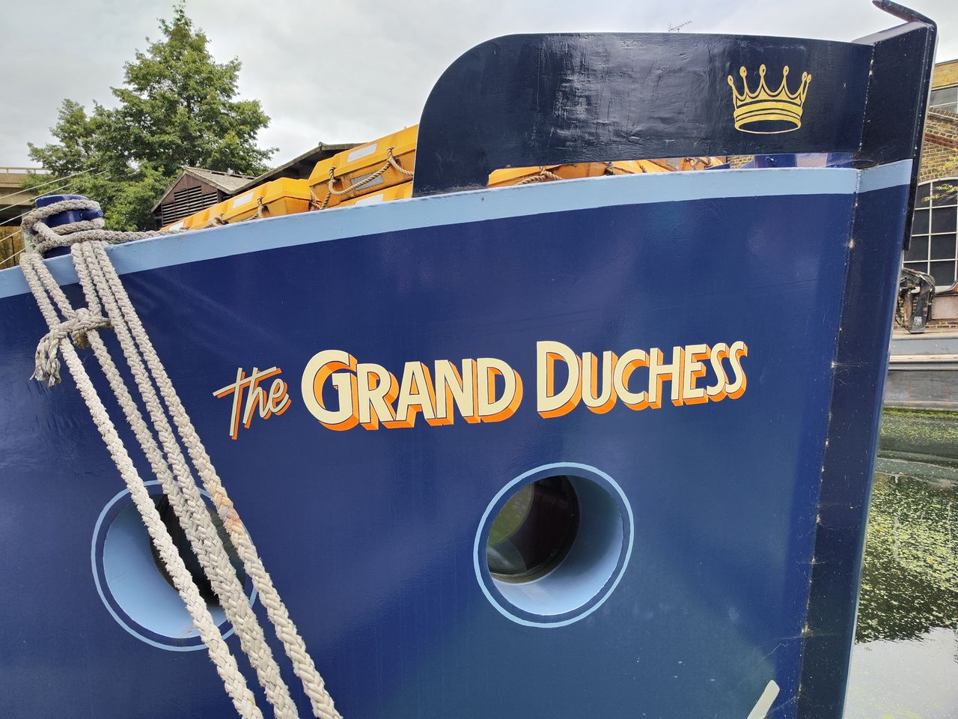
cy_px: 360
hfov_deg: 73.9
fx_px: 637
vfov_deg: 58.9
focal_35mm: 23
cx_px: 479
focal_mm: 7.01
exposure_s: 1/252
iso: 50
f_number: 1.69
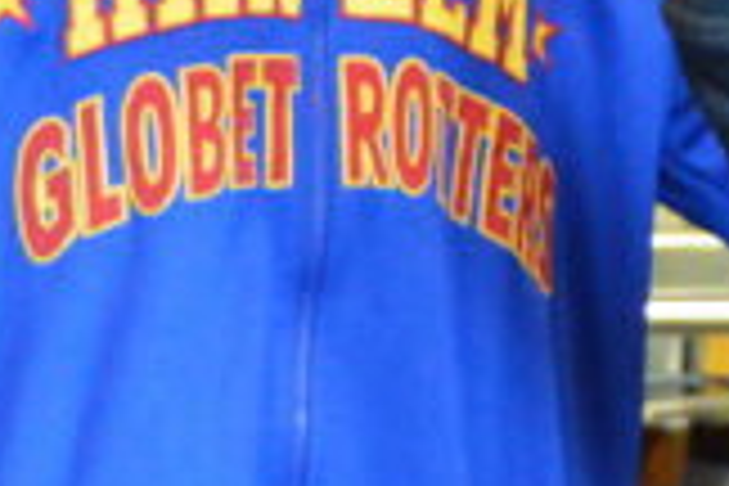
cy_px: -126
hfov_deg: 6.5
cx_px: 1508
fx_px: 6202
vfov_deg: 4.5
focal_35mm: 306
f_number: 4
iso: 3200
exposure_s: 1/50
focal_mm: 31
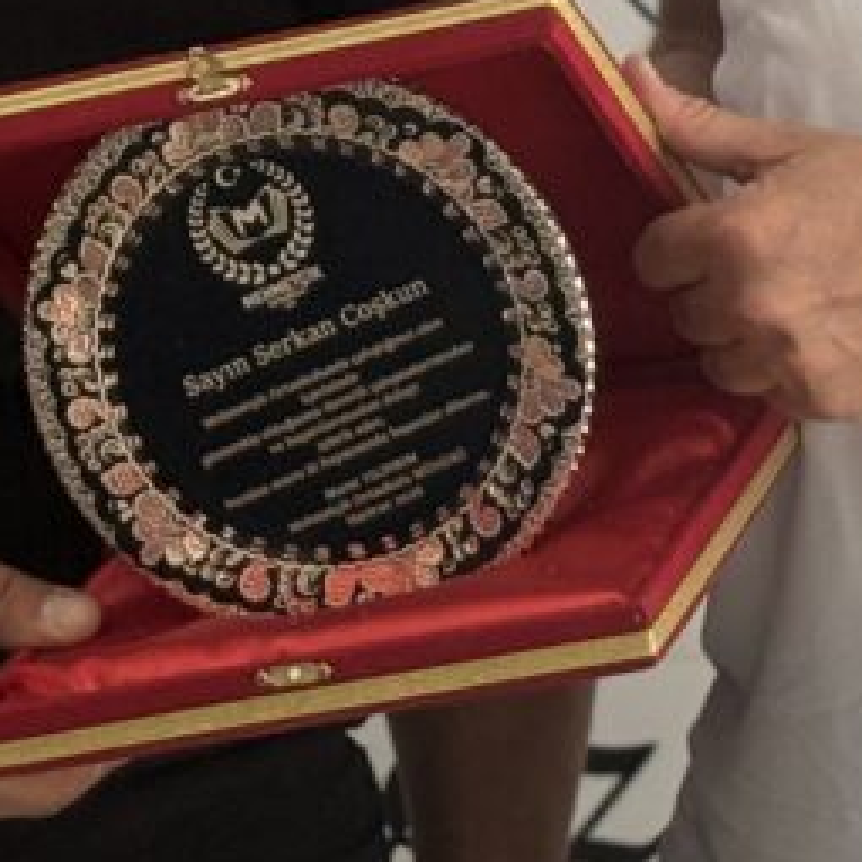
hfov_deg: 8.2
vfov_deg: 8.1
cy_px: -314
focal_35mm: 213
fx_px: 6001
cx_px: 426
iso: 80
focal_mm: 6.76
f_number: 1.78
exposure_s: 1/121
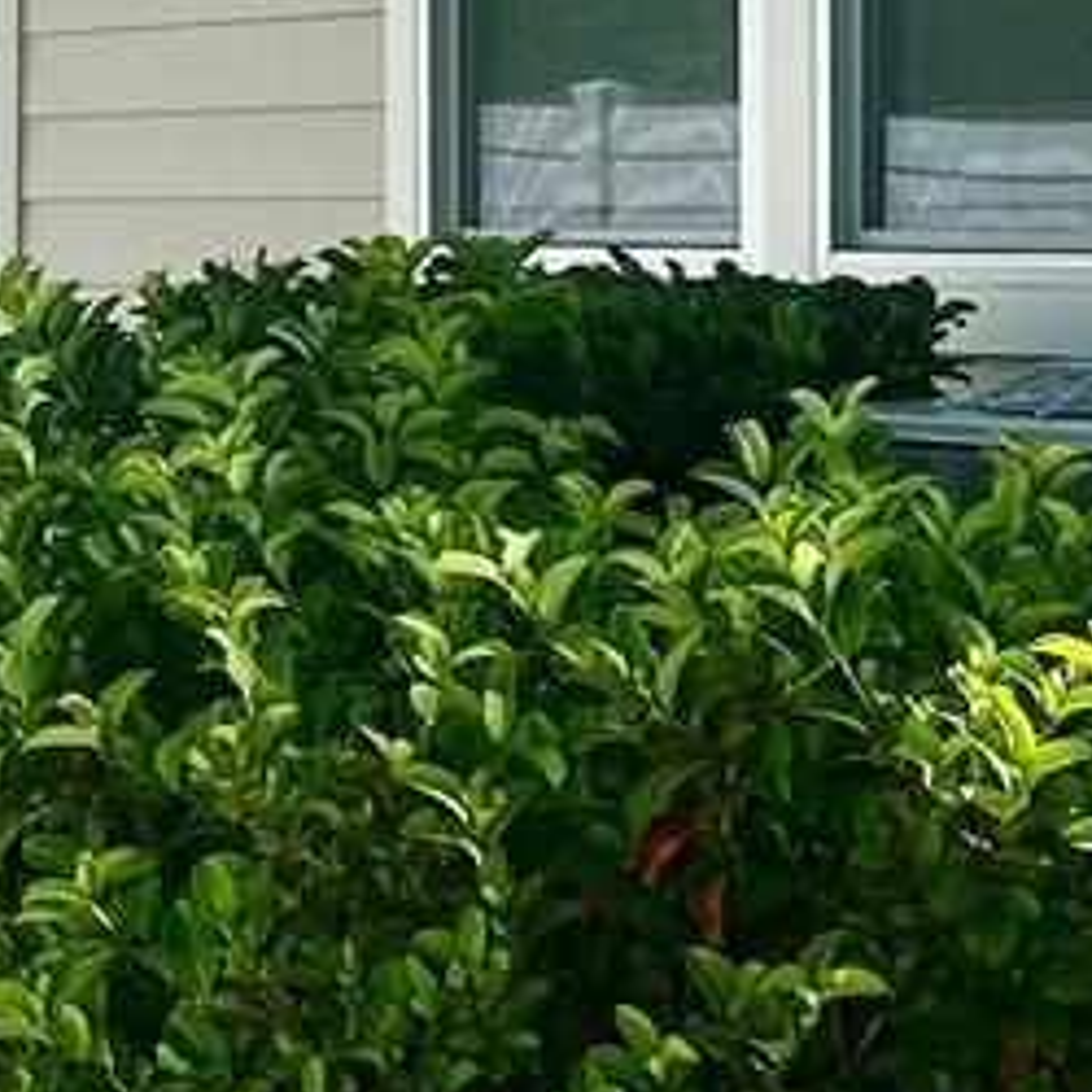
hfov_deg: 11.6
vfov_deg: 11.8
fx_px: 5246
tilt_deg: +2.6
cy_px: 61
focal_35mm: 147
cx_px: -258
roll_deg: +0.1
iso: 50
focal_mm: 5.7
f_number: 1.5
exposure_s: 1/5319
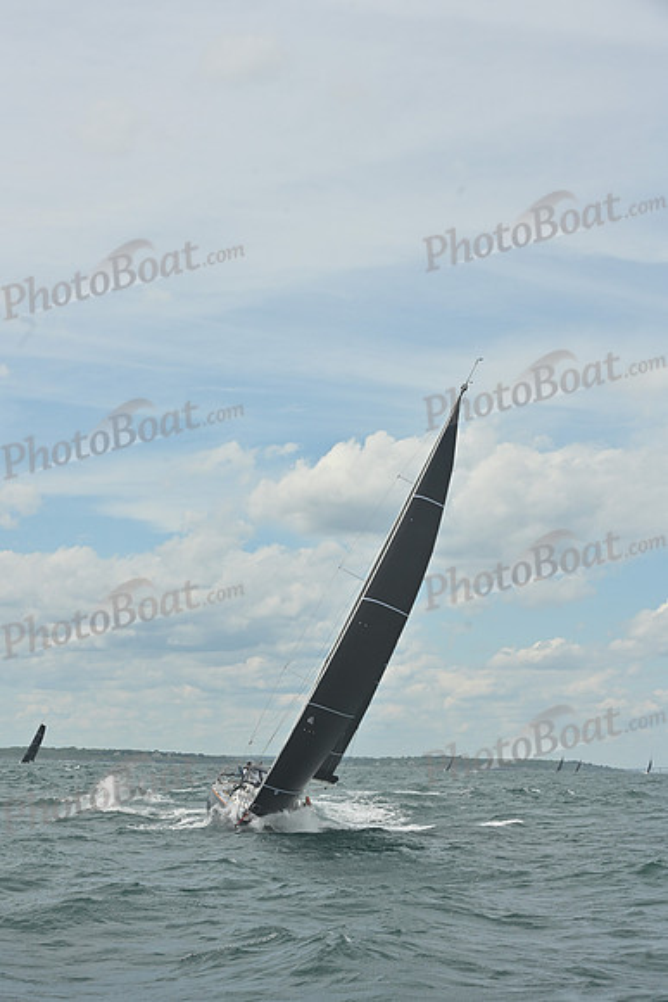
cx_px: 334
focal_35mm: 70
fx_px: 1947
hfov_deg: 19.5
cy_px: 501
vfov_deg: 28.8
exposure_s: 1/1250
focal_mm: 70
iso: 320
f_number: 11
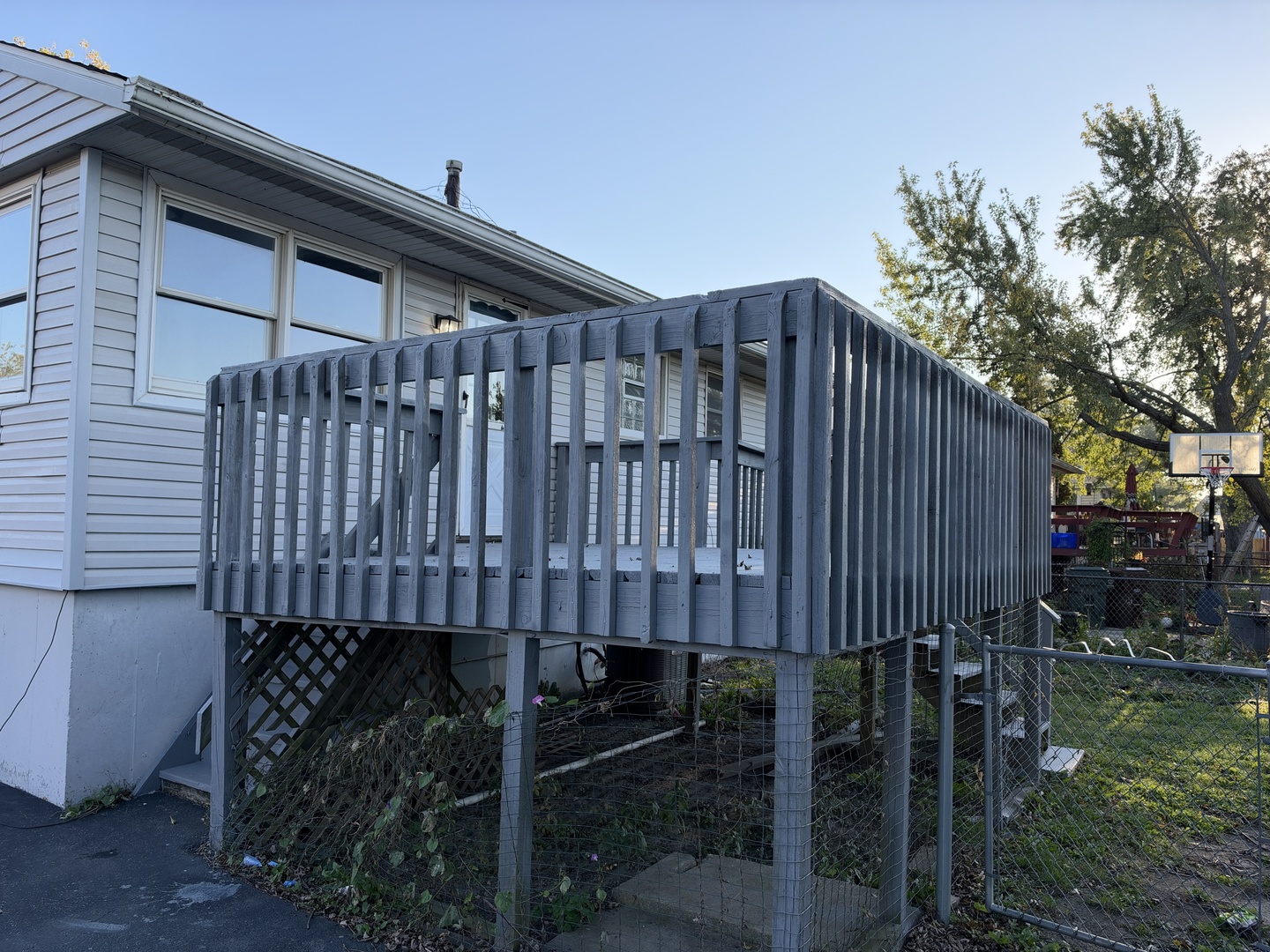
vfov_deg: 56.8
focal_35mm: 24
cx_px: 635
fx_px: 881
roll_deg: -0.9
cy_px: 476
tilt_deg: +3.5
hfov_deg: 71.6
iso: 100
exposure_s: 1/1167
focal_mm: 6.93
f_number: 1.8
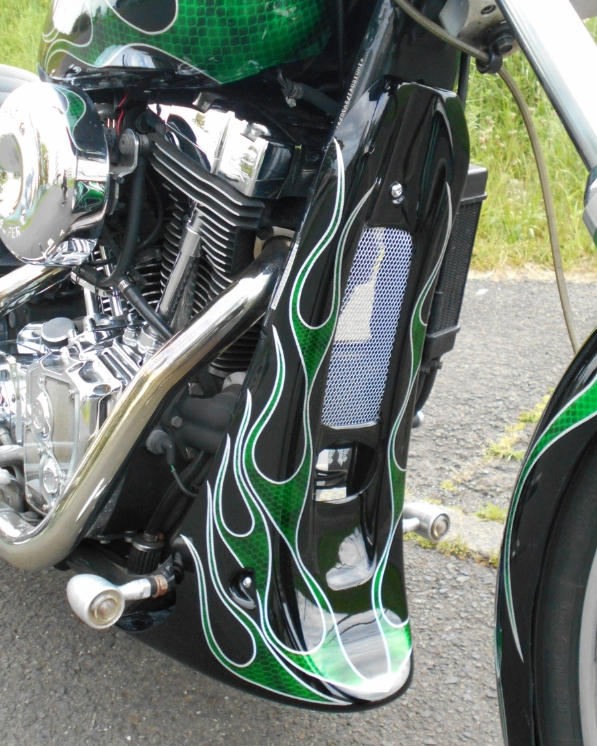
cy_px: 370
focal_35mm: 41
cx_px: 296
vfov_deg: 44.8
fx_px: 906
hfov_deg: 36.5
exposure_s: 1/250
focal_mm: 6.7
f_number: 3.9
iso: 320
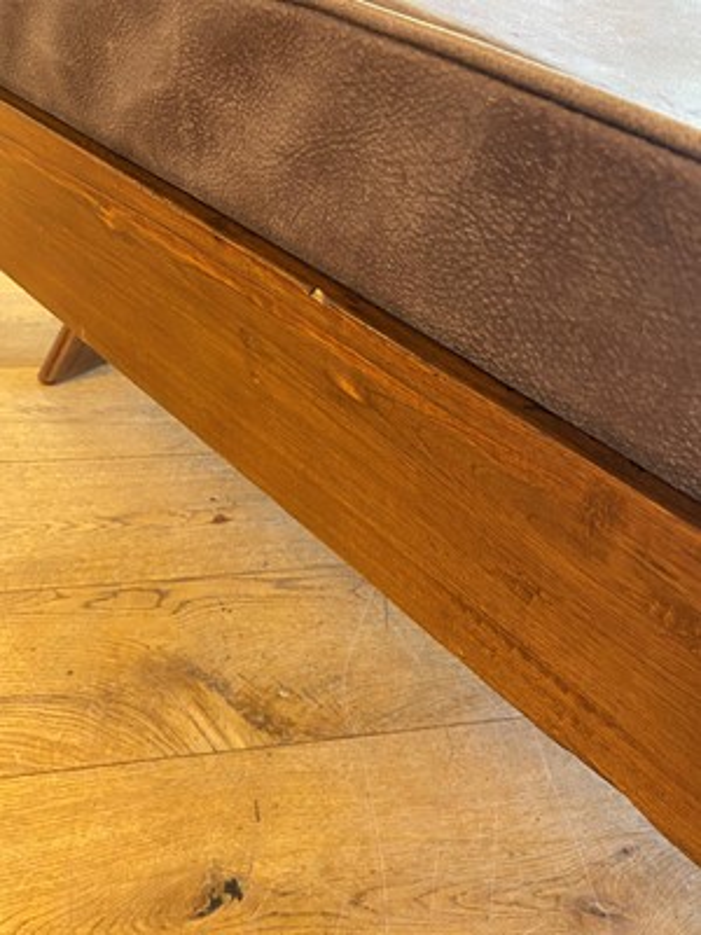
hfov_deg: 53.1
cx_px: 350
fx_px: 702
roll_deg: -5.2
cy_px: 468
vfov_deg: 67.3
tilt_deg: -44.3
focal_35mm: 26
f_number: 1.8
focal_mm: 4.25
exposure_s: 1/50
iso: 320
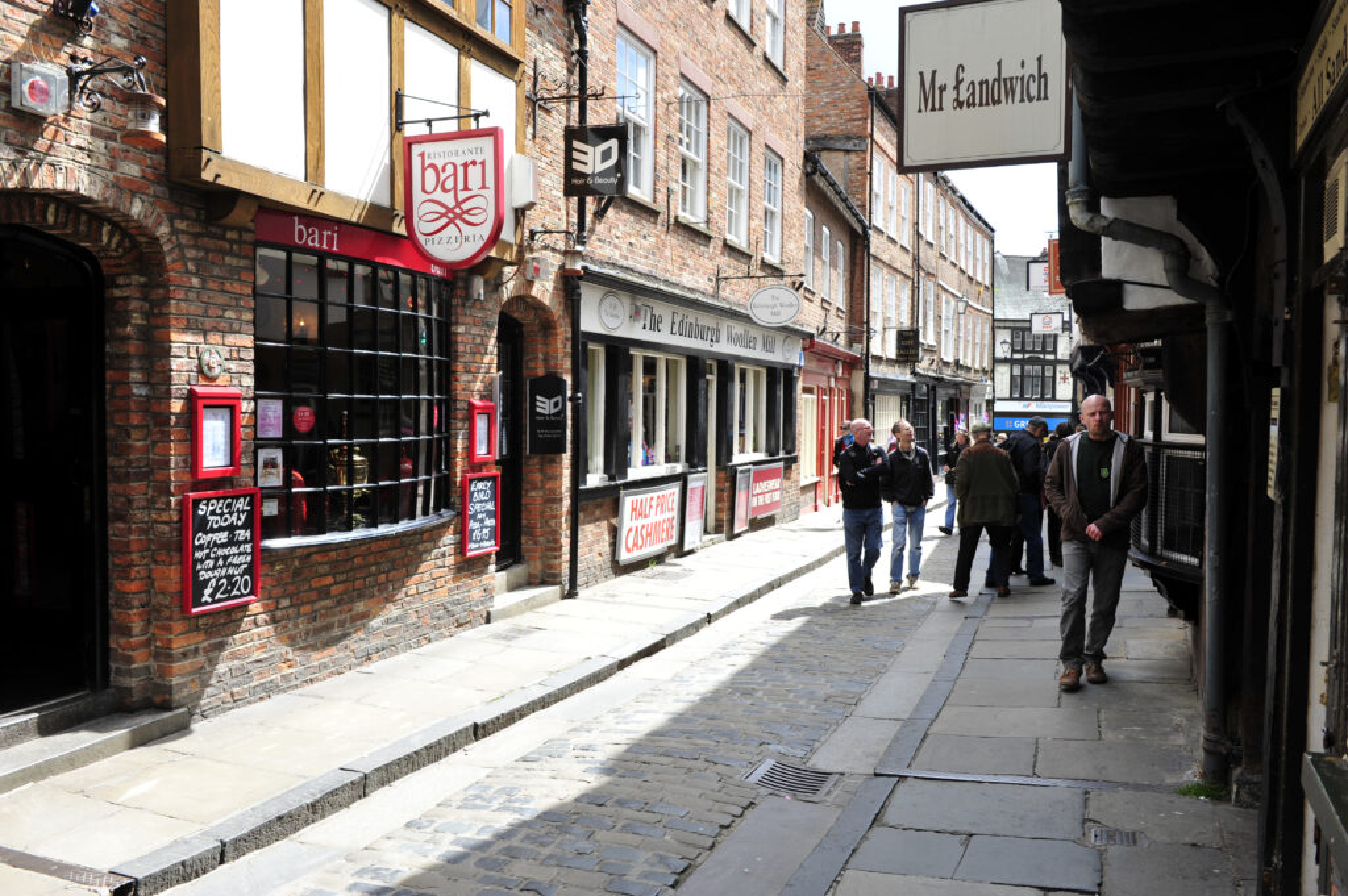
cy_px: 448
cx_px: 674
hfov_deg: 63.7
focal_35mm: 29
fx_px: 1085
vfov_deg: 44.9
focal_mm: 29
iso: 400
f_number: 8
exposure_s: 1/250
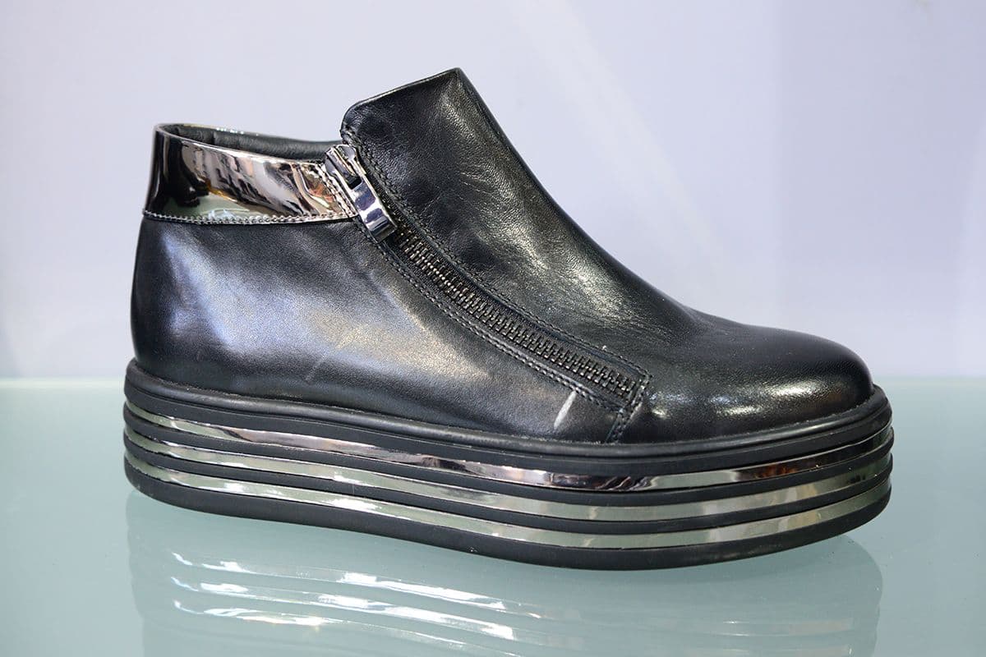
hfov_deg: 44.5
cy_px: 328
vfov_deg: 30.5
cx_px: 493
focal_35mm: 44
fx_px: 1205
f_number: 5.6
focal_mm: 44
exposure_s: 1/100
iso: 2000
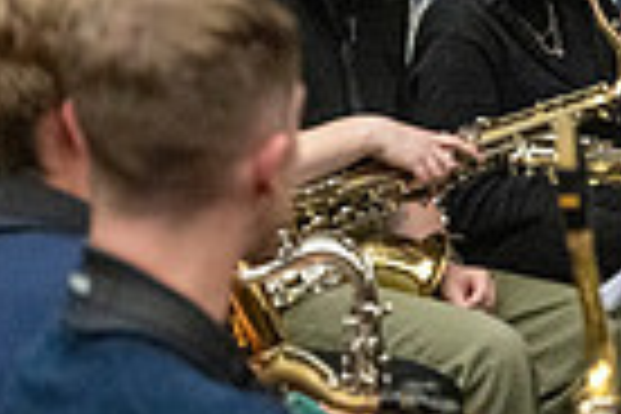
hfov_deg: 6.9
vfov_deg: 4.6
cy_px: -322
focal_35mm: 295
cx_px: 774
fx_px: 5088
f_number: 4
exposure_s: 1/500
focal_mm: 70
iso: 10000
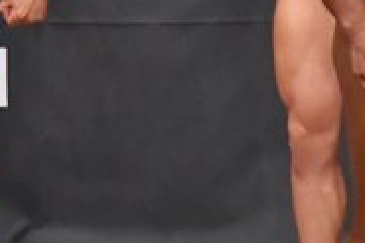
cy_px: 53
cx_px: 768
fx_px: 8141
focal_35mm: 803
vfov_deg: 1.7
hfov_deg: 2.6
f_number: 5.6
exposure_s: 1/400
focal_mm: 125
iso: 6400
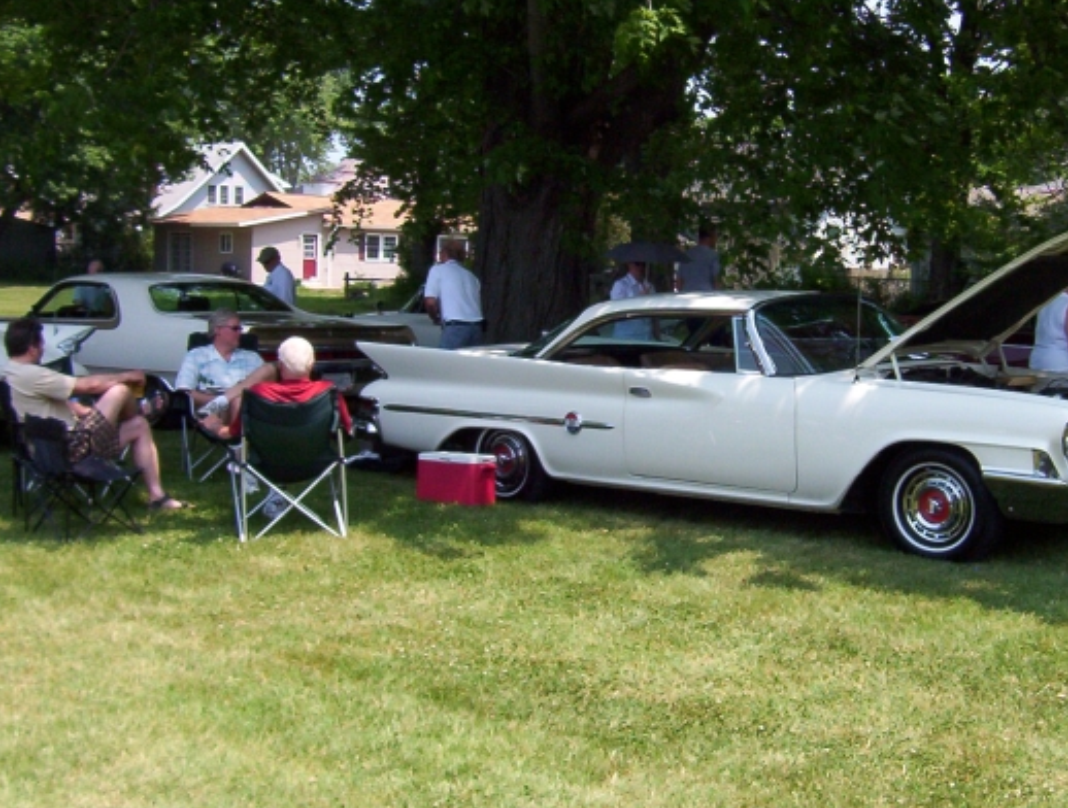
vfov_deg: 29.2
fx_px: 1548
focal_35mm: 50
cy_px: 357
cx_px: 643
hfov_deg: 37.9
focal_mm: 5.54
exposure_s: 1/434
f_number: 5.24
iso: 100
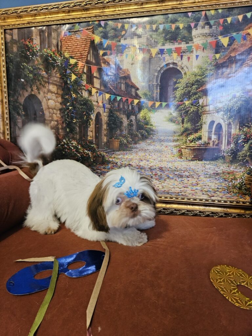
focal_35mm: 23
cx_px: 126
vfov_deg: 73.9
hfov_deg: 58.9
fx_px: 223
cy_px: 168
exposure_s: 1/60
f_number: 1.8
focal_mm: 5.4
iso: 640
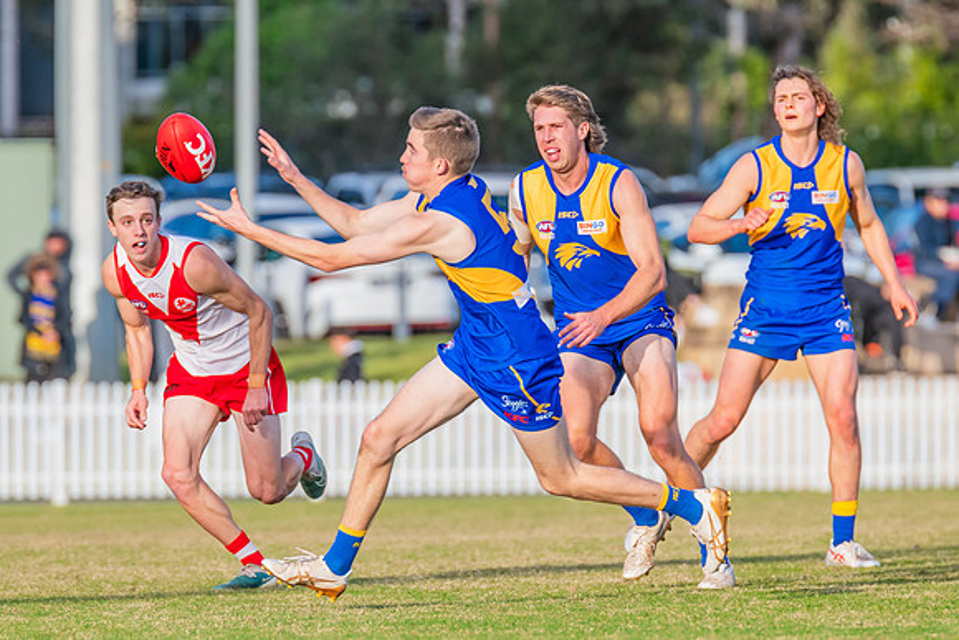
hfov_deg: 3.7
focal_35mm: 558
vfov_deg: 2.5
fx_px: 14859
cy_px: 310
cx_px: 452
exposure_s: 1/1250
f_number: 7.1
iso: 800
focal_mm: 420
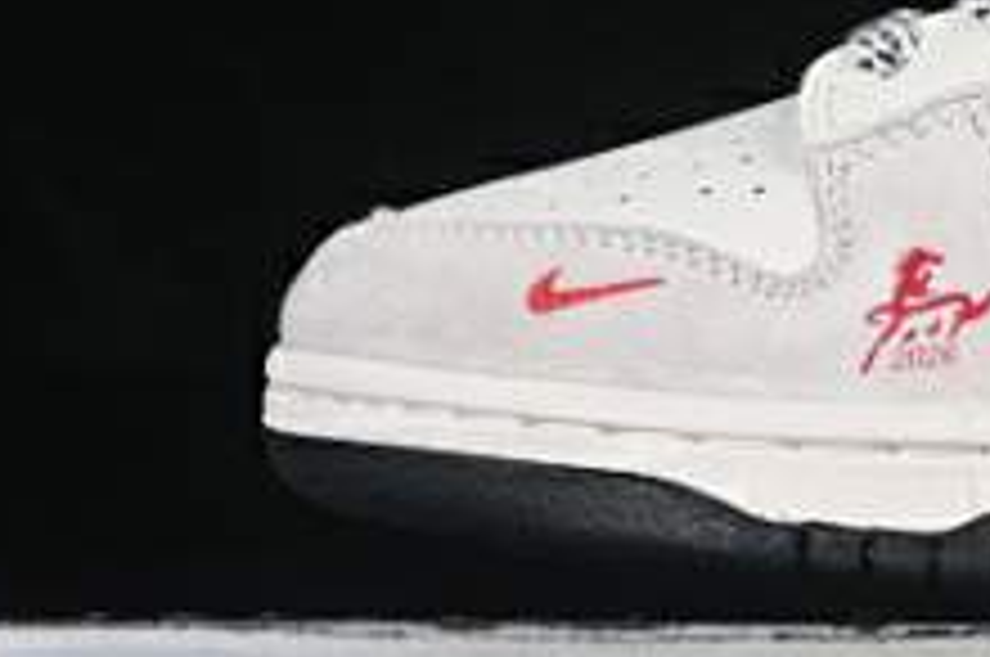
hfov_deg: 8.1
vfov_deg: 5.5
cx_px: 1436
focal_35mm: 249
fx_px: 6837
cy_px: -63
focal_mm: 50
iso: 160
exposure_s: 1/80
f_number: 8
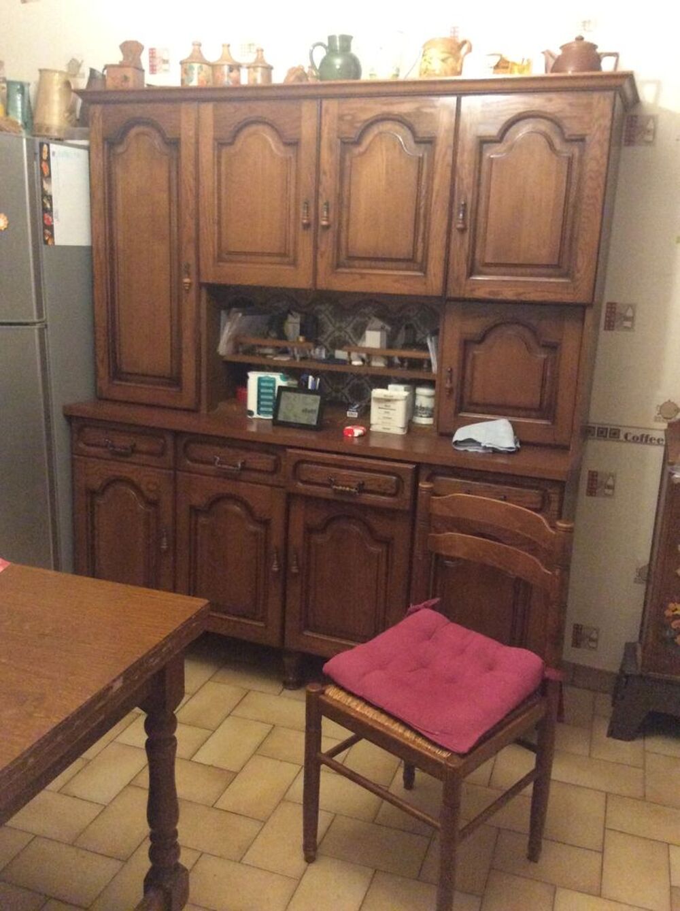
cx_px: 340
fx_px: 840
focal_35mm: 32
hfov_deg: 44.1
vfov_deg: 56.9
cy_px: 456
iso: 500
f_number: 2.4
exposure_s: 1/17
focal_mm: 3.3
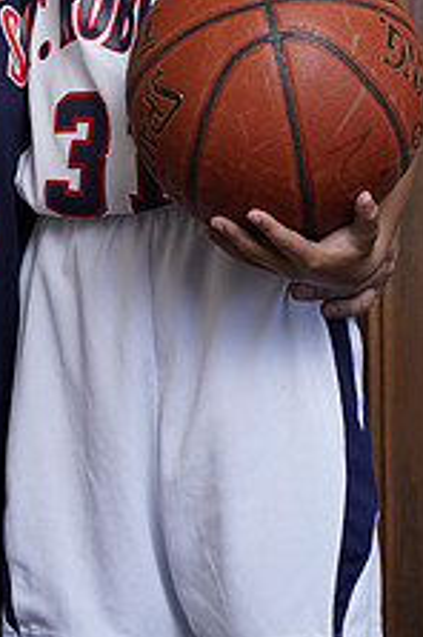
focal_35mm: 221
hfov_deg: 6.2
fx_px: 3907
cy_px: -111
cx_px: -40
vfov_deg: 9.2
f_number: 5.6
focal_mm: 85
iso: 200
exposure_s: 1/250
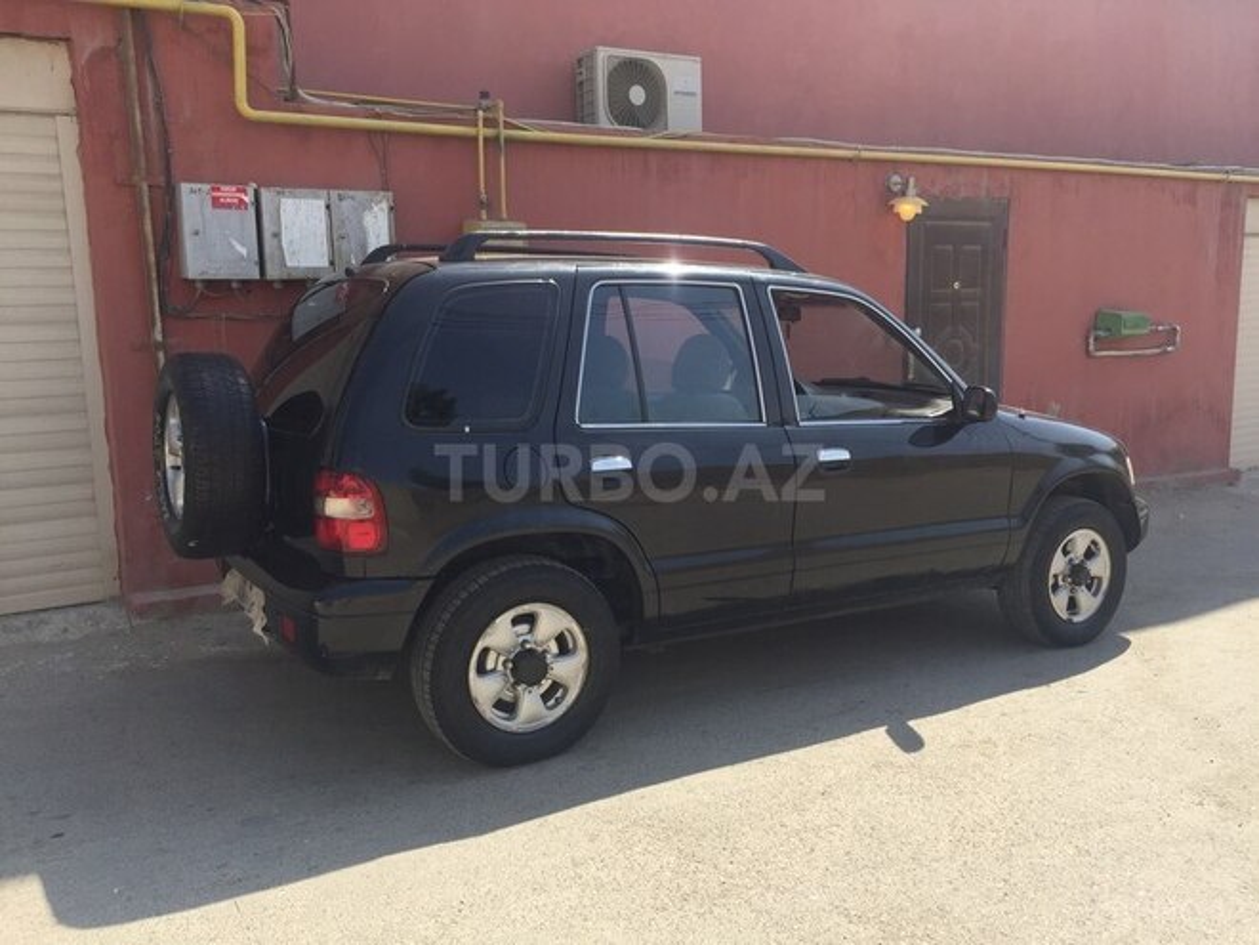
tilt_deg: -8.6
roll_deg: -0.2
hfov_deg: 61.7
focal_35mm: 29
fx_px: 1055
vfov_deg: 48.2
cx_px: 630
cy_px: 472
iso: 32
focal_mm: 4.15
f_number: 2.2
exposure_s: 1/989
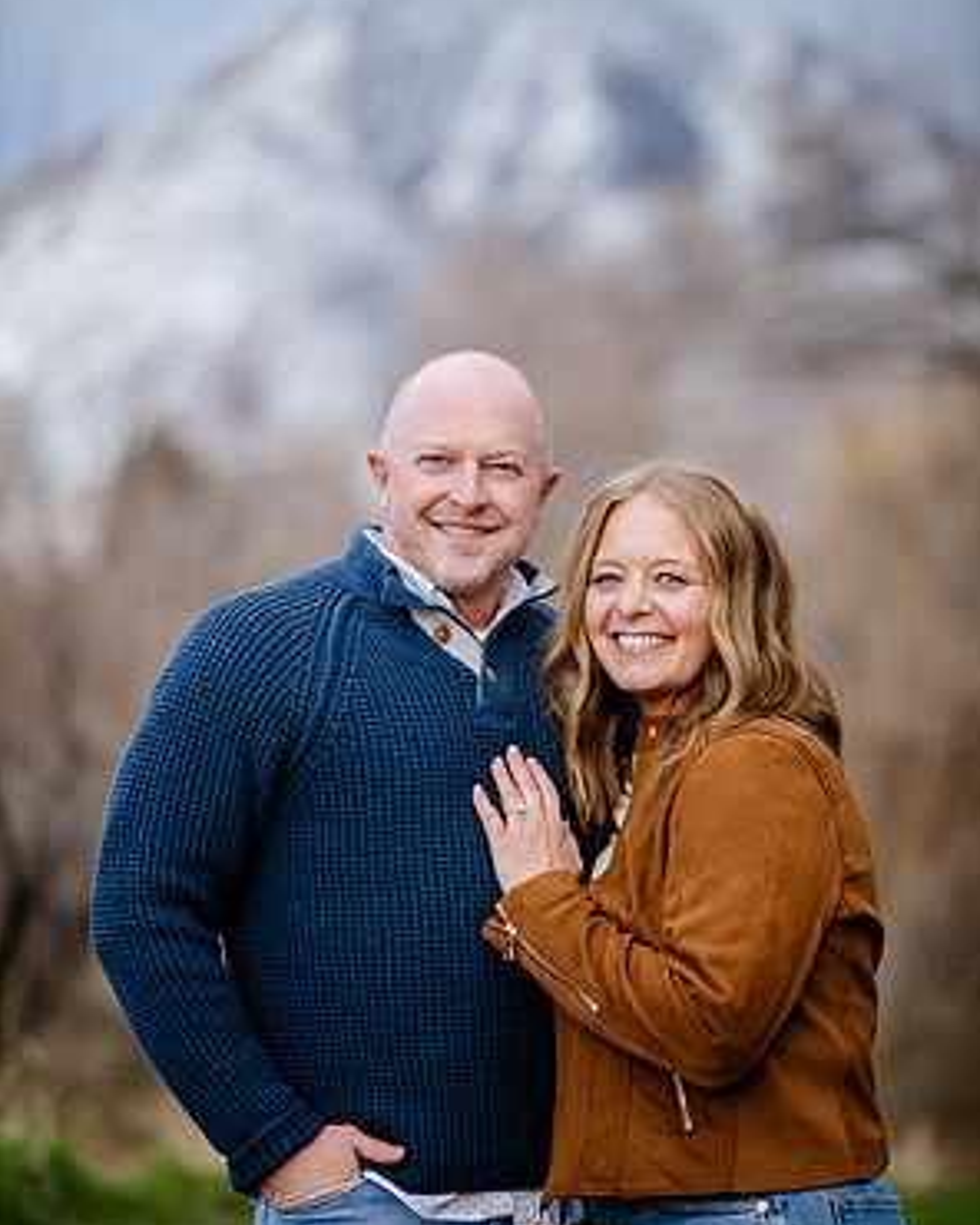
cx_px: 493
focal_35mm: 120
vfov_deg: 16.0
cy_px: 560
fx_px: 4351
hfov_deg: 12.9
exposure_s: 1/1250
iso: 200
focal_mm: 105
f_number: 2
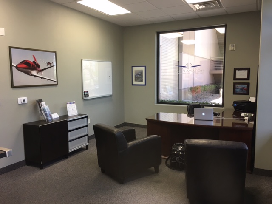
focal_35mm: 29
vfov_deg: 48.2
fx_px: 228
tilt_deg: -6.6
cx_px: 136
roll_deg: -0.1
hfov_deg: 61.7
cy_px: 102
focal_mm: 4.15
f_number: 2.2
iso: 25
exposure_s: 1/15
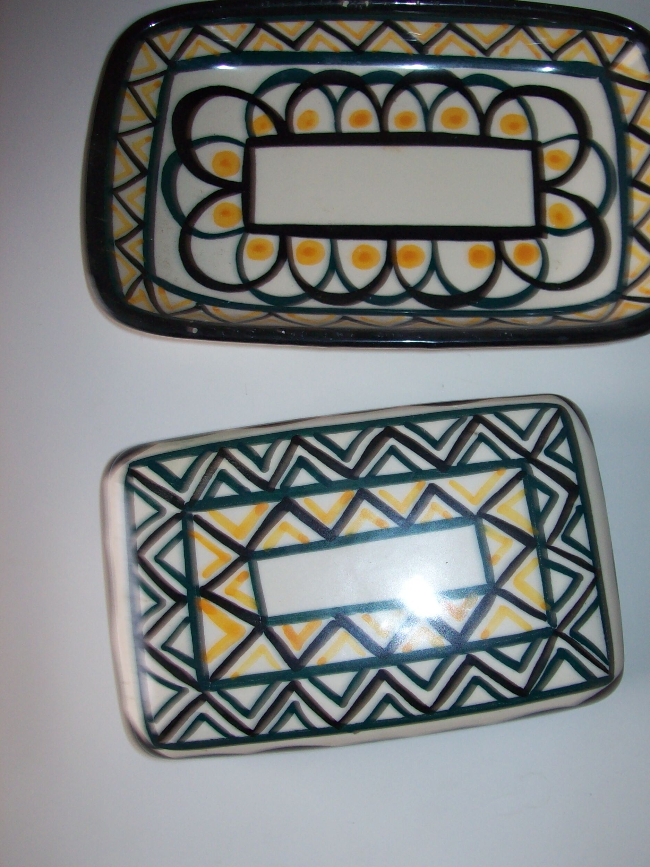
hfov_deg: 35.1
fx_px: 1027
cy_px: 401
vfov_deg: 45.8
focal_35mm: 41
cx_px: 367
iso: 80
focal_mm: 6
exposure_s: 1/64
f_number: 2.7
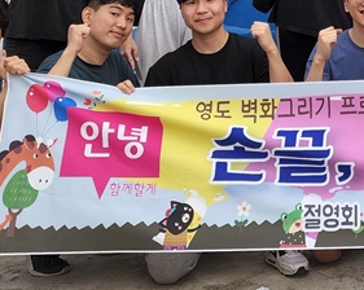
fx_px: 861
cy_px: -62
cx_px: 444
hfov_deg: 22.0
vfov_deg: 18.1
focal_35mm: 80
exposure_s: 1/180
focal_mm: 6.4
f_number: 1.8
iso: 40
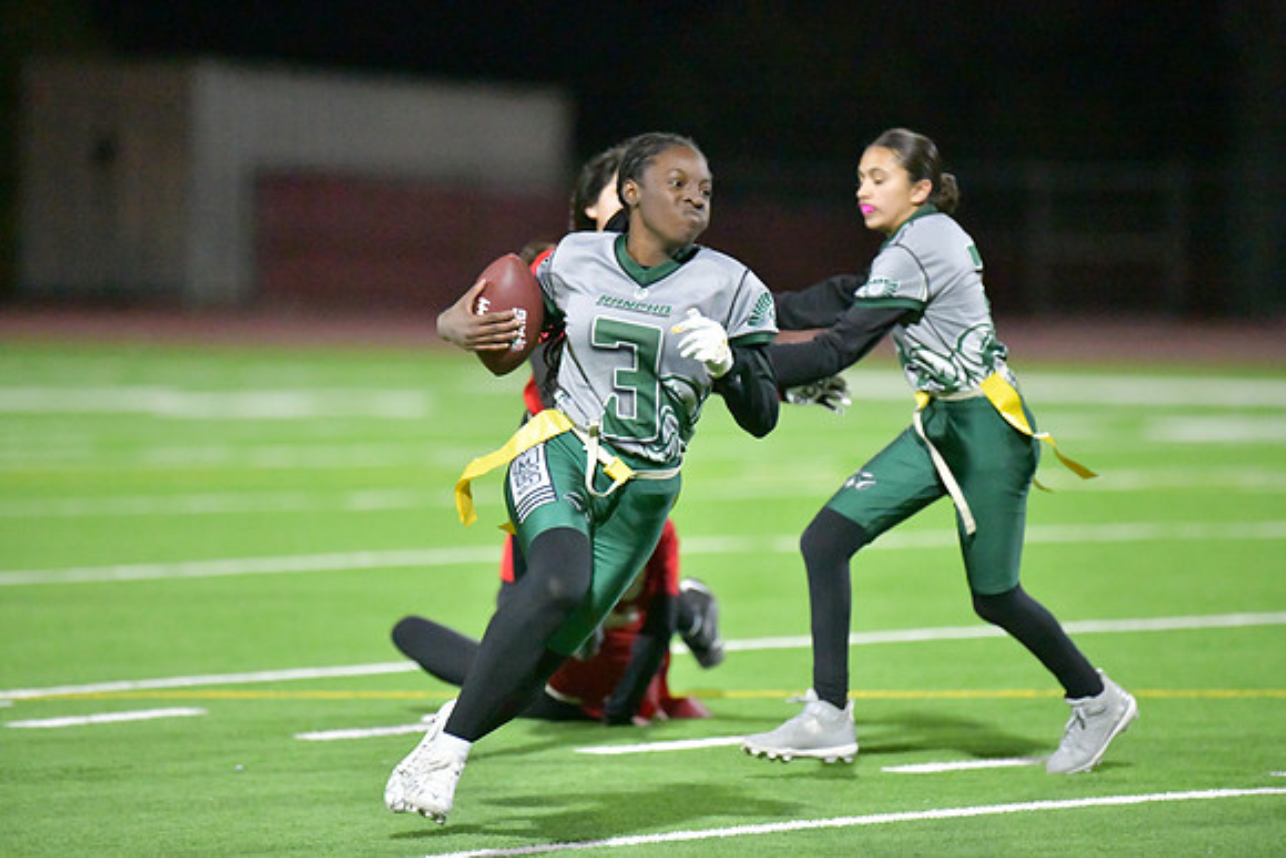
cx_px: 643
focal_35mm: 300
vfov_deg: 4.6
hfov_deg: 6.9
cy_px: 429
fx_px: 10719
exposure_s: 1/3200
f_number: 2.8
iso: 25600
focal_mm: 300
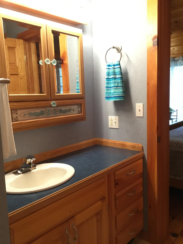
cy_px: 122
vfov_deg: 58.4
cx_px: 92
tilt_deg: -8.1
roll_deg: +1.7
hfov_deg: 45.4
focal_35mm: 31
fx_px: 219
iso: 160
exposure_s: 1/30
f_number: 2.4
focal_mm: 3.3
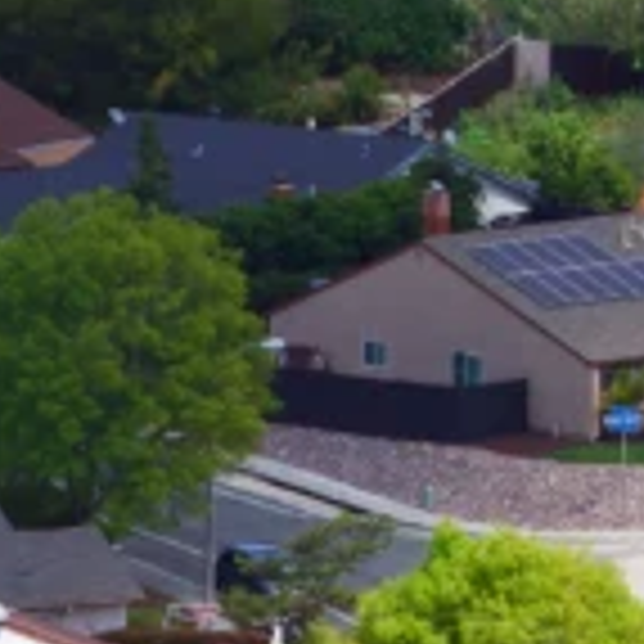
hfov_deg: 3.0
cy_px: 1045
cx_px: -198
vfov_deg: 3.0
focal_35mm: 578
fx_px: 12166
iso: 100
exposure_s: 1/400
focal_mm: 60
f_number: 7.1
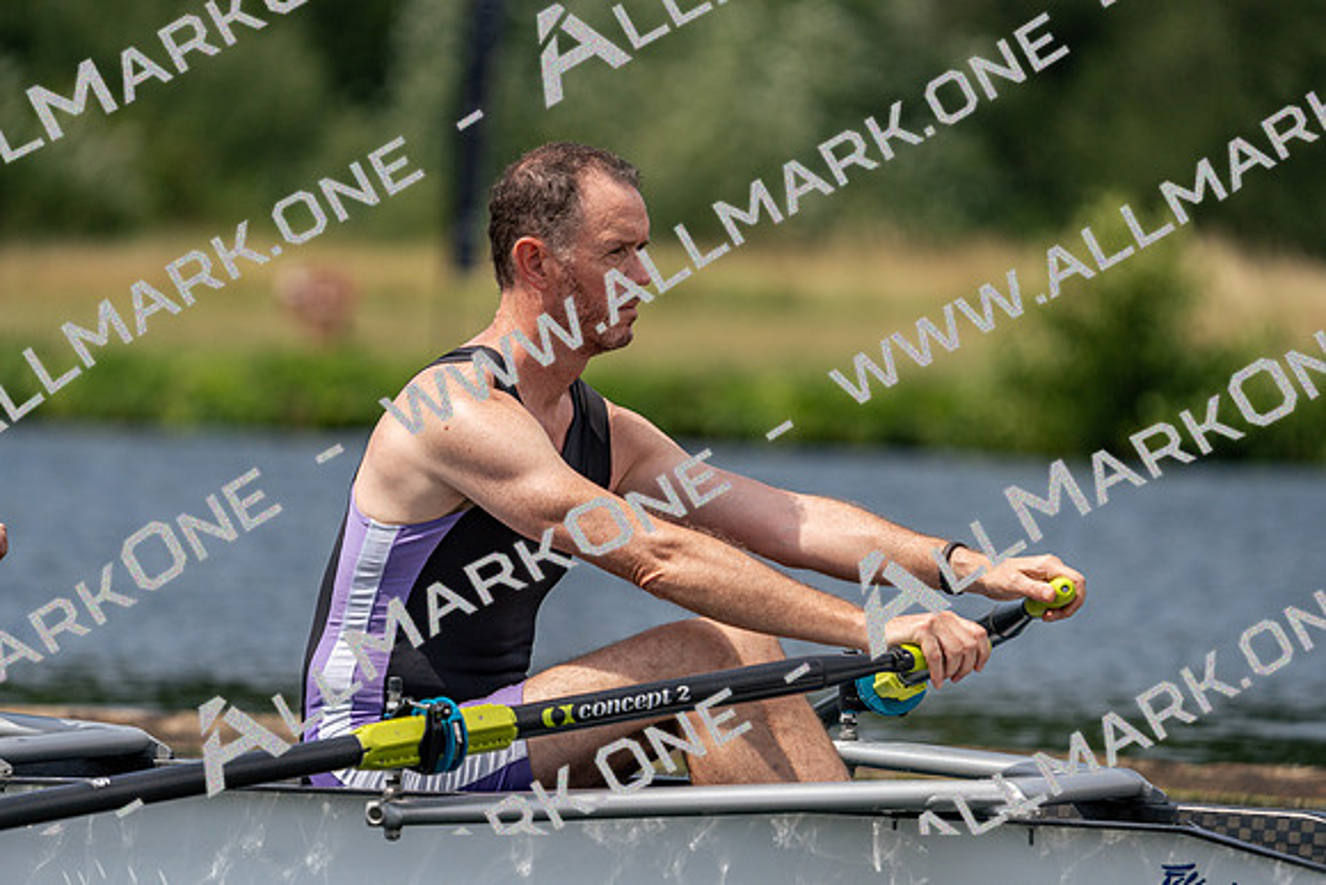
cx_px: 663
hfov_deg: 5.2
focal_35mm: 400
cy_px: 442
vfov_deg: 3.4
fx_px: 14736
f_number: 6.3
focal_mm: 400
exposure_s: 1/1600
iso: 200
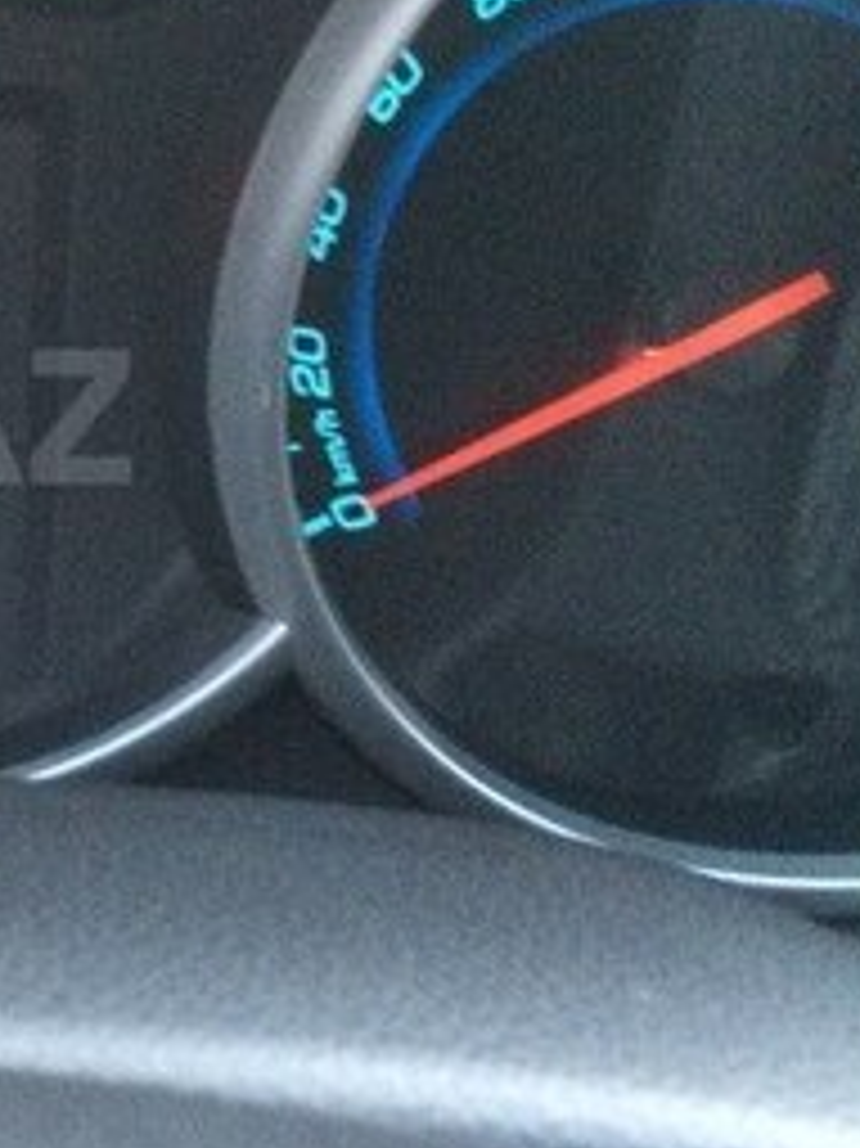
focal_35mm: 75
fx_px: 2486
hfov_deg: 18.0
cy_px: 416
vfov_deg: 25.9
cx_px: -329
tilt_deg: -26.2
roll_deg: -2.2
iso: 320
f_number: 2.2
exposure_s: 1/17
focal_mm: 4.15
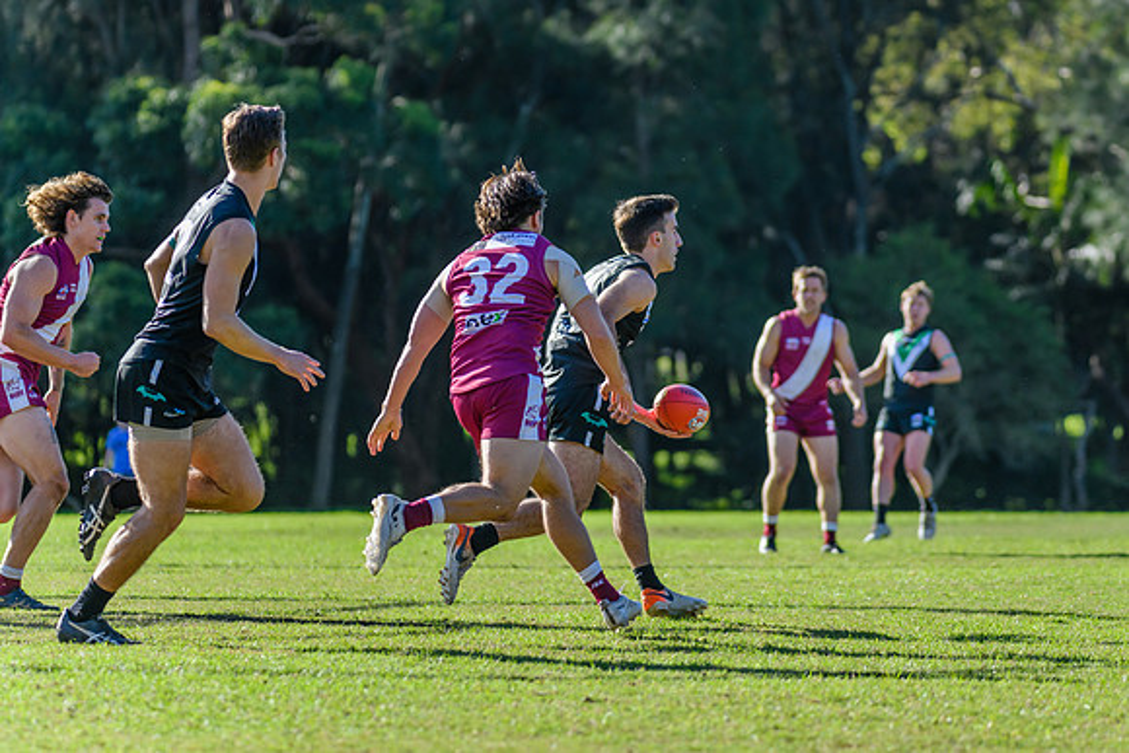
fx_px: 7407
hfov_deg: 8.7
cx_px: 691
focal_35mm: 236
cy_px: 296
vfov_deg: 5.8
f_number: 4
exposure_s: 1/2500
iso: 800
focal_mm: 190
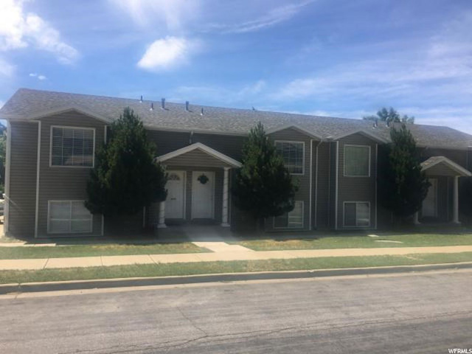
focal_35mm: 29
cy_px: 177
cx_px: 236
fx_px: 395
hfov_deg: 61.7
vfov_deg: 48.2
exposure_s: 1/1304
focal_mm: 4.15
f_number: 2.2
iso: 25
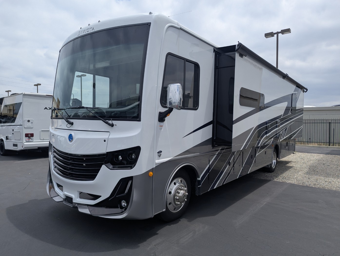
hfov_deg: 71.5
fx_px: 236
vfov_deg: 56.9
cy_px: 128
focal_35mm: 24
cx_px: 170
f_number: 1.85
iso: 48
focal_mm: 6.81
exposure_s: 1/2695
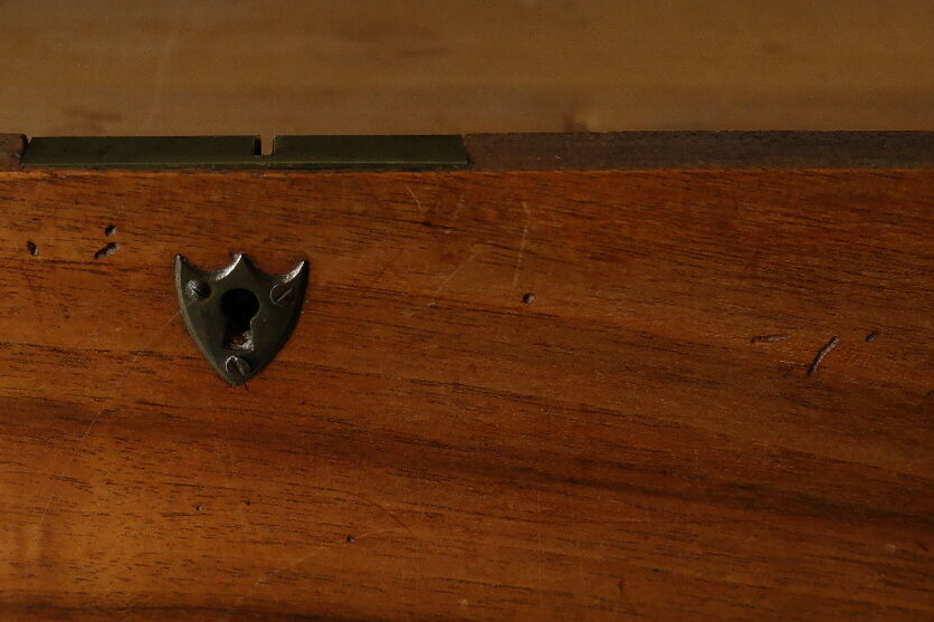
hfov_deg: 31.9
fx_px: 1608
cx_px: 251
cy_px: 209
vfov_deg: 21.8
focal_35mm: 62
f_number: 5.6
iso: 800
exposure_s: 1/50
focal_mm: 20
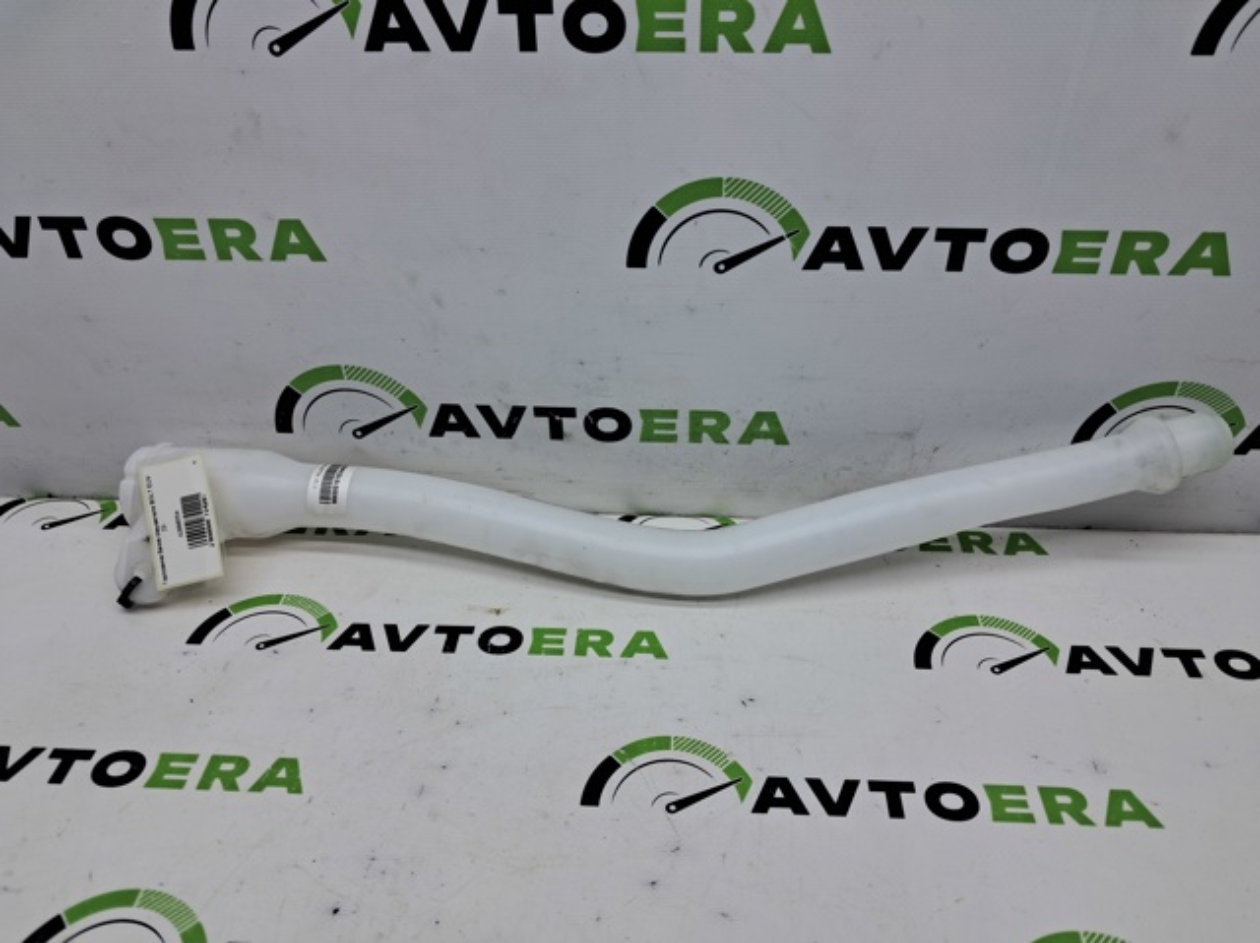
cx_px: 630
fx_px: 982
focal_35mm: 27
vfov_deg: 51.3
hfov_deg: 65.4
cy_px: 472
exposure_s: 1/100
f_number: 1.8
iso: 50
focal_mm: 4
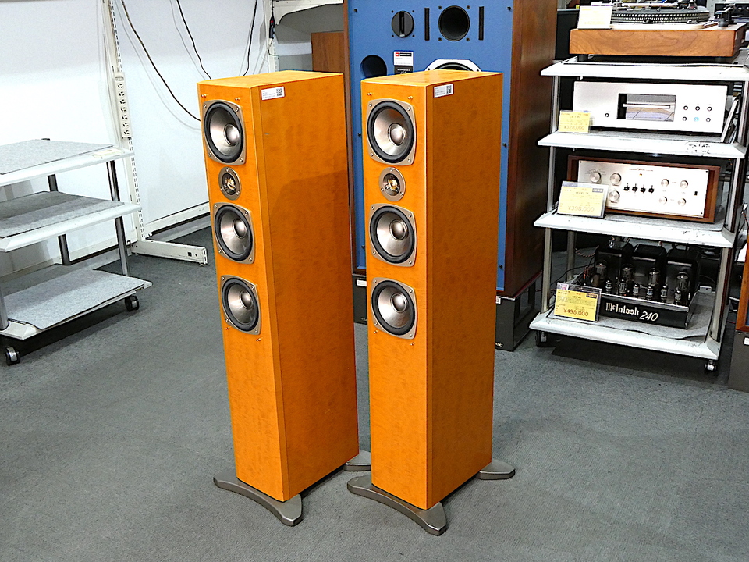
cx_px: 374
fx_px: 757
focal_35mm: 35
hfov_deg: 52.6
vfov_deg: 40.7
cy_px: 281
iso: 400
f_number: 5.6
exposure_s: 1/10
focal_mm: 6.3
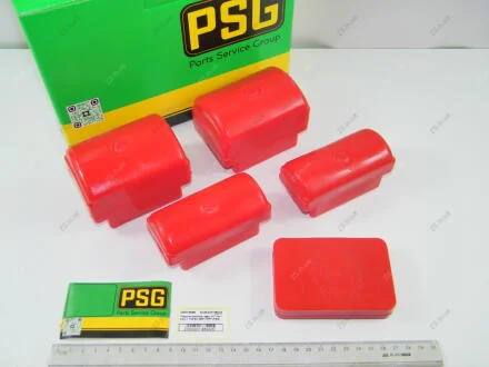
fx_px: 523
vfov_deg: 38.7
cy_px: 184
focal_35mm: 37
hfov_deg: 50.1
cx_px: 244
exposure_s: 1/125
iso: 80
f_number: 3.7
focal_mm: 6.6
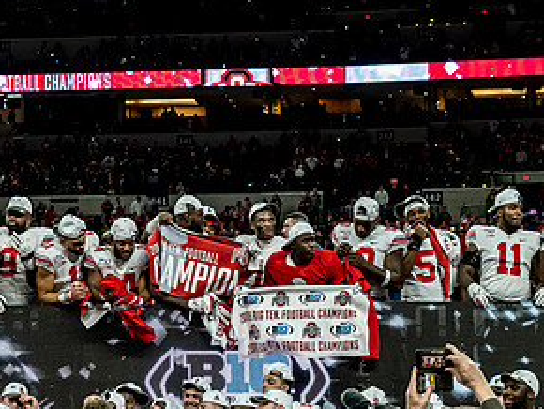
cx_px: 203
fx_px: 1636
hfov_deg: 18.8
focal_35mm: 104
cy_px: 258
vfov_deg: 14.2
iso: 1000
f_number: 3.5
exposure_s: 1/640
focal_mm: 26
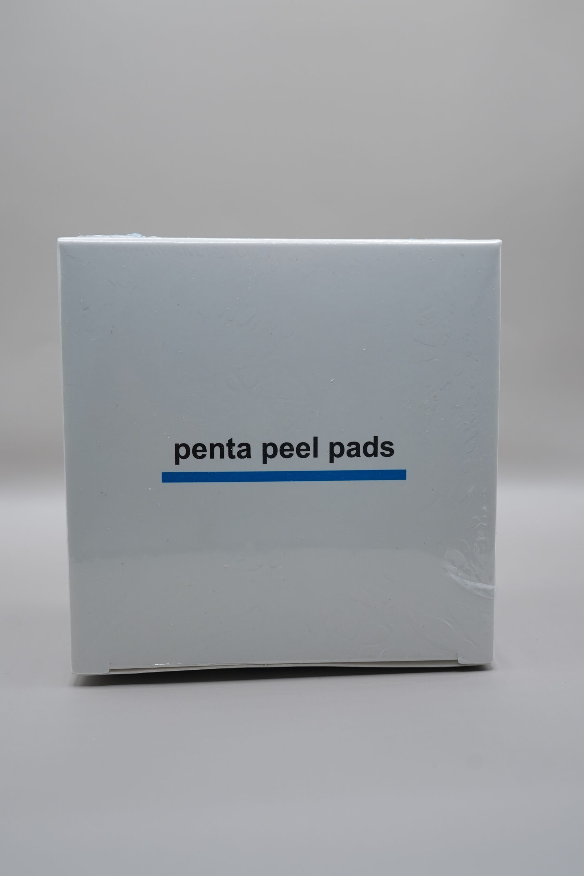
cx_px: 292
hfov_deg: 36.9
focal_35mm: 36
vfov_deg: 53.1
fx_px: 876
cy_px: 438
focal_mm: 24
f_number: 6.3
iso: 250
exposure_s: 1/80
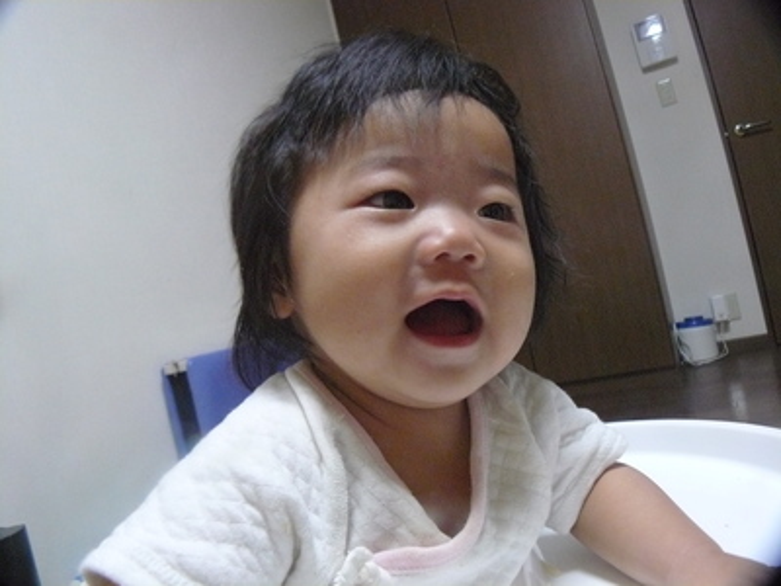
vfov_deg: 39.7
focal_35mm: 36
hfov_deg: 51.4
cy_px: 293
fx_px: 812
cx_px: 390
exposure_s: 1/25
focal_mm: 6
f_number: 2.8
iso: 400
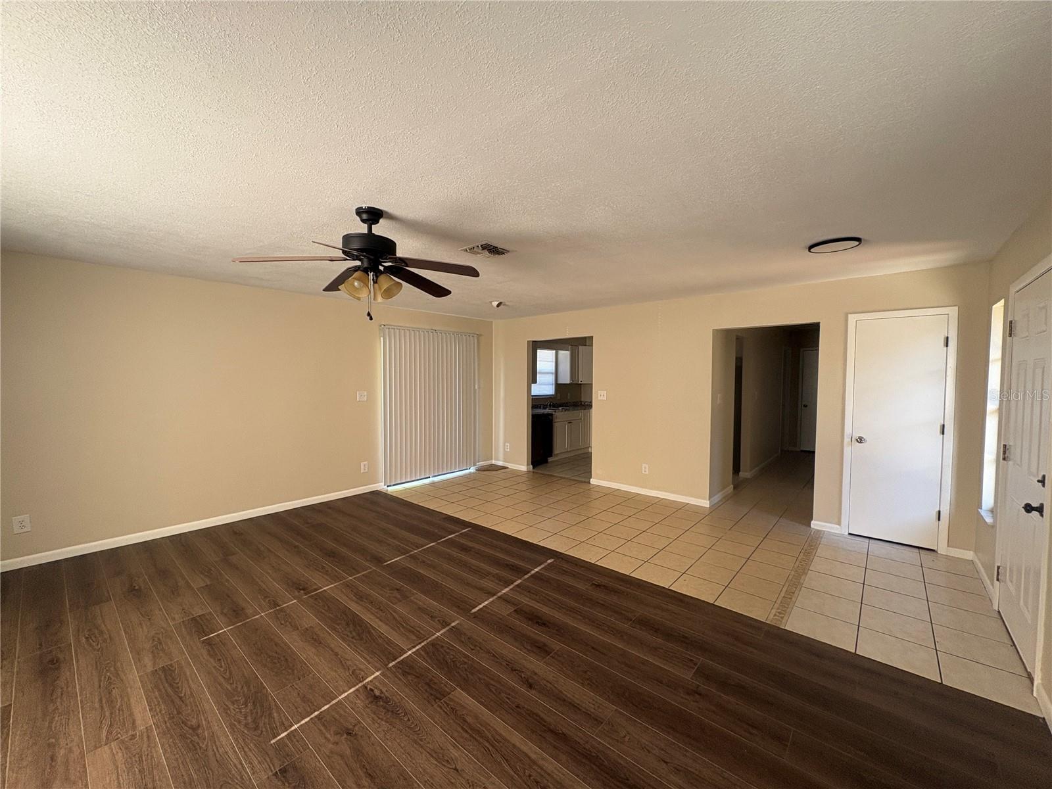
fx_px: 425
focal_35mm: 14
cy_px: 394
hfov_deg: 102.1
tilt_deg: -1.3
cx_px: 526
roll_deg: +0.5
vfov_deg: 85.7
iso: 125
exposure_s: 1/99
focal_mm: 2.22
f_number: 2.2
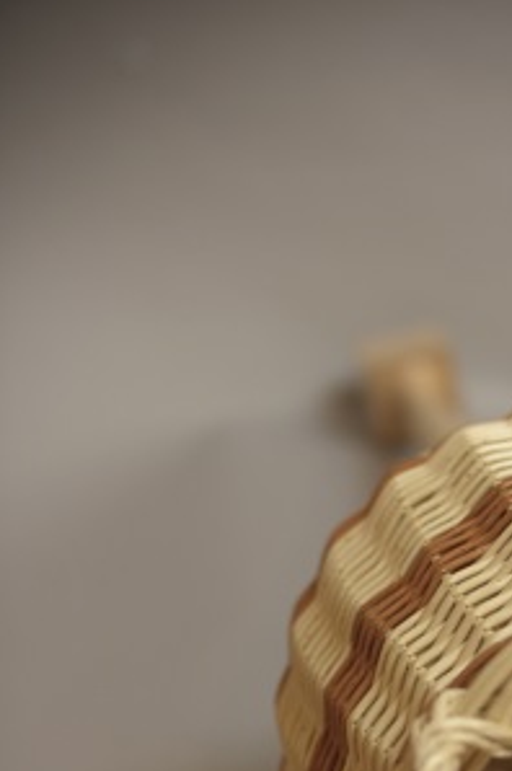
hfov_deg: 16.1
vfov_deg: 23.8
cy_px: 626
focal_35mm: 84
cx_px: 420
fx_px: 1796
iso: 500
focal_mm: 50
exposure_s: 1/250
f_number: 2.5
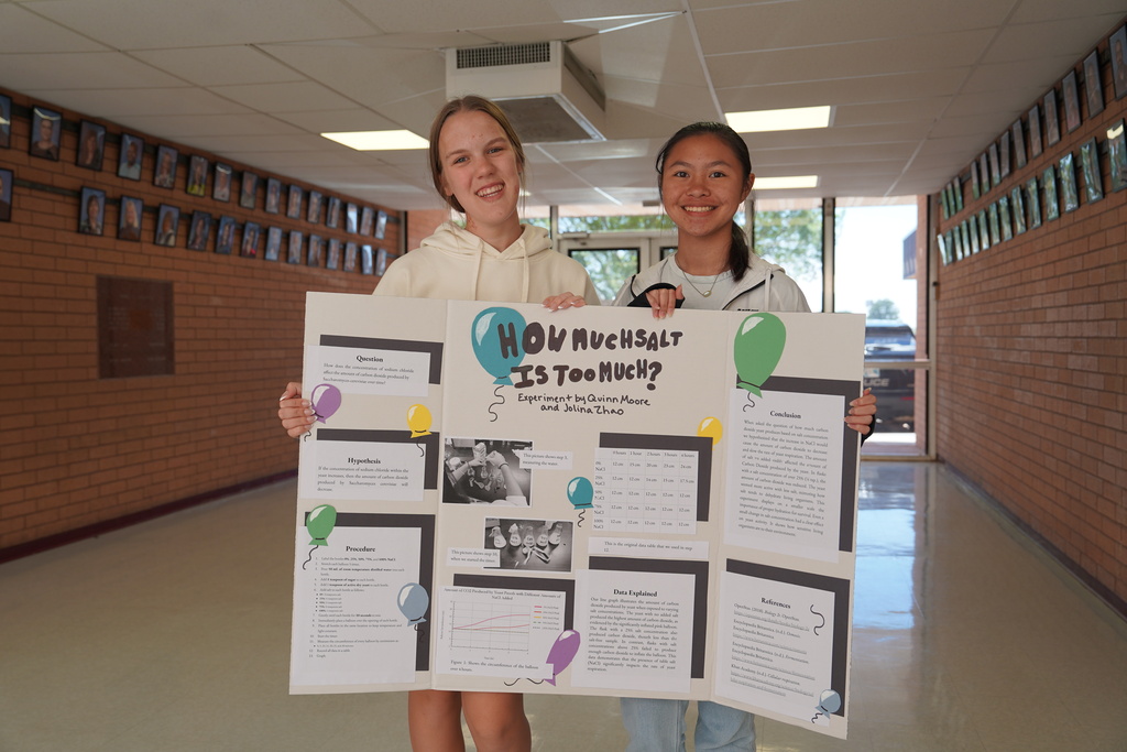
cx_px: 564
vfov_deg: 41.1
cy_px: 376
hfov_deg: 58.7
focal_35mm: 32
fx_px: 1002
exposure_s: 1/160
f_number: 4
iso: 200
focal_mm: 32
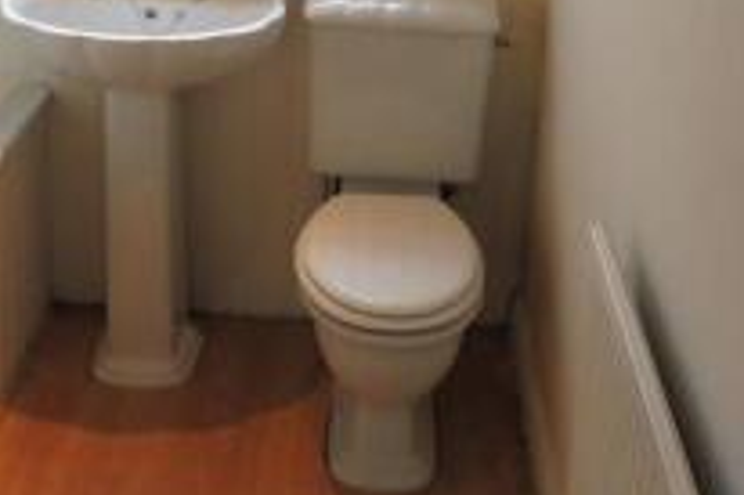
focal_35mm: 53
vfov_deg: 23.7
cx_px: 300
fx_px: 1094
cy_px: -60
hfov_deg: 37.4
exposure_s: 1/40
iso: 400
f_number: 3.3
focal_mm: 4.3
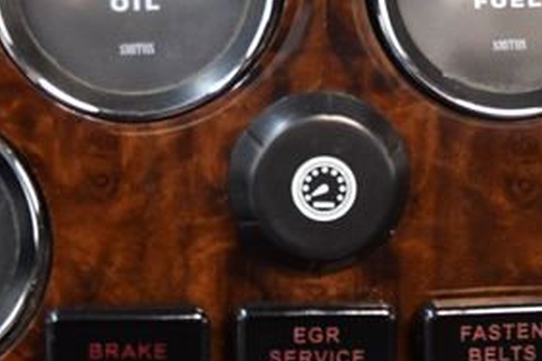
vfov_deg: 12.5
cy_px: 117
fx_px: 1641
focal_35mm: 109
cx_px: 290
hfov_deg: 18.8
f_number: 4
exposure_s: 1/60
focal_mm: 32
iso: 4000
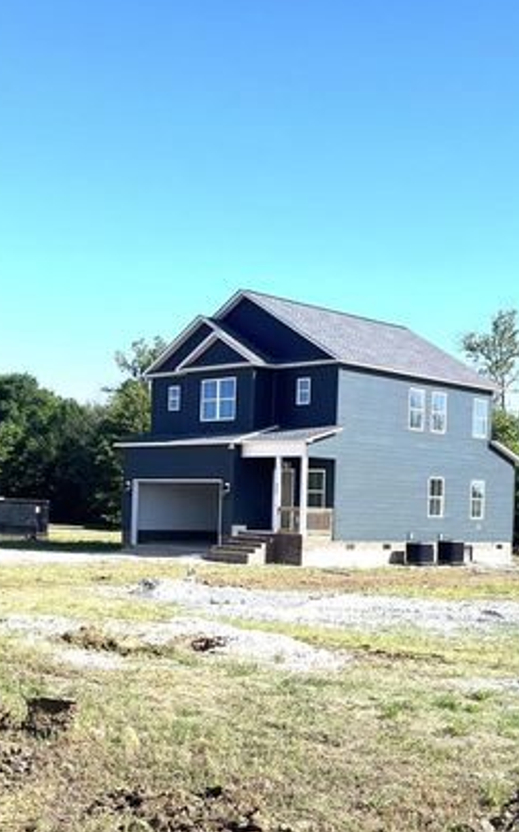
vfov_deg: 42.5
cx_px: 262
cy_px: 495
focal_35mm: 47
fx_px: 1065
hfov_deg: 27.4
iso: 50
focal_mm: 5.1
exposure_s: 1/2899
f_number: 1.6
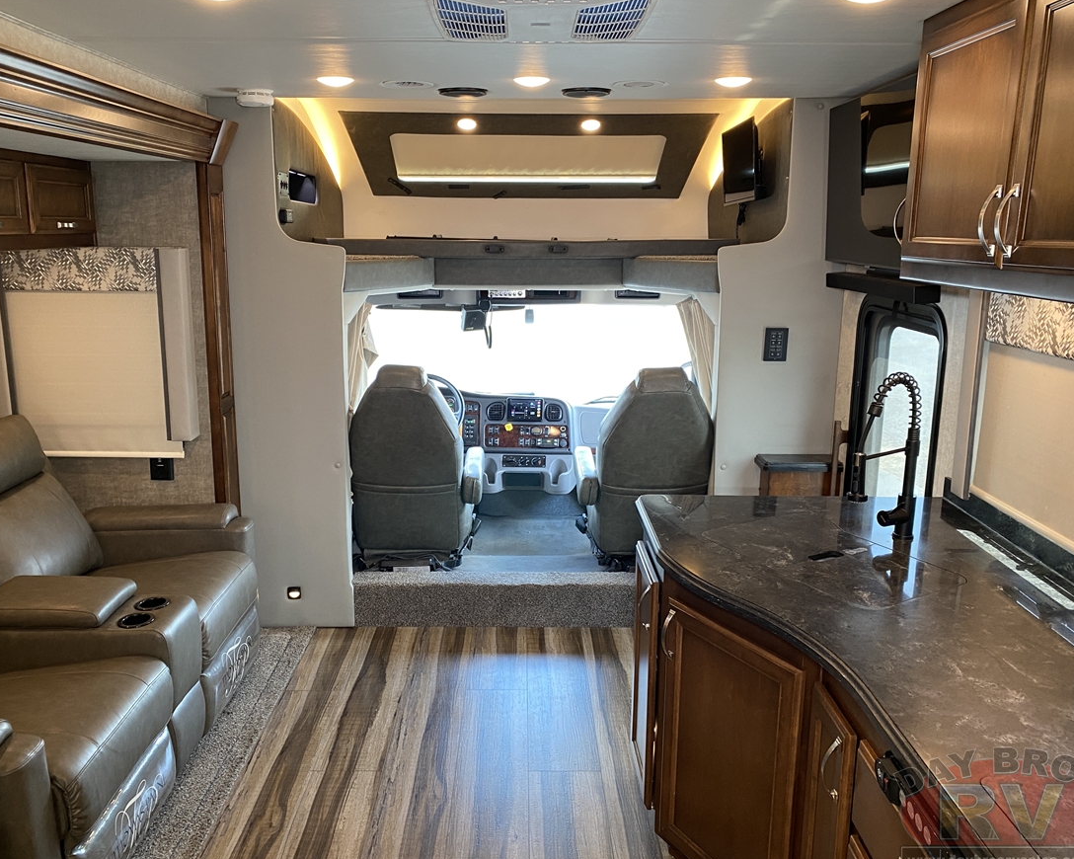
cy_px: 430
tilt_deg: -10.7
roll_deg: -1.0
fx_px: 890
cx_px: 521
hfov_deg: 62.2
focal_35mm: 28
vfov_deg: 51.5
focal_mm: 4.25
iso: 125
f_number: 1.8
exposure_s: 1/60
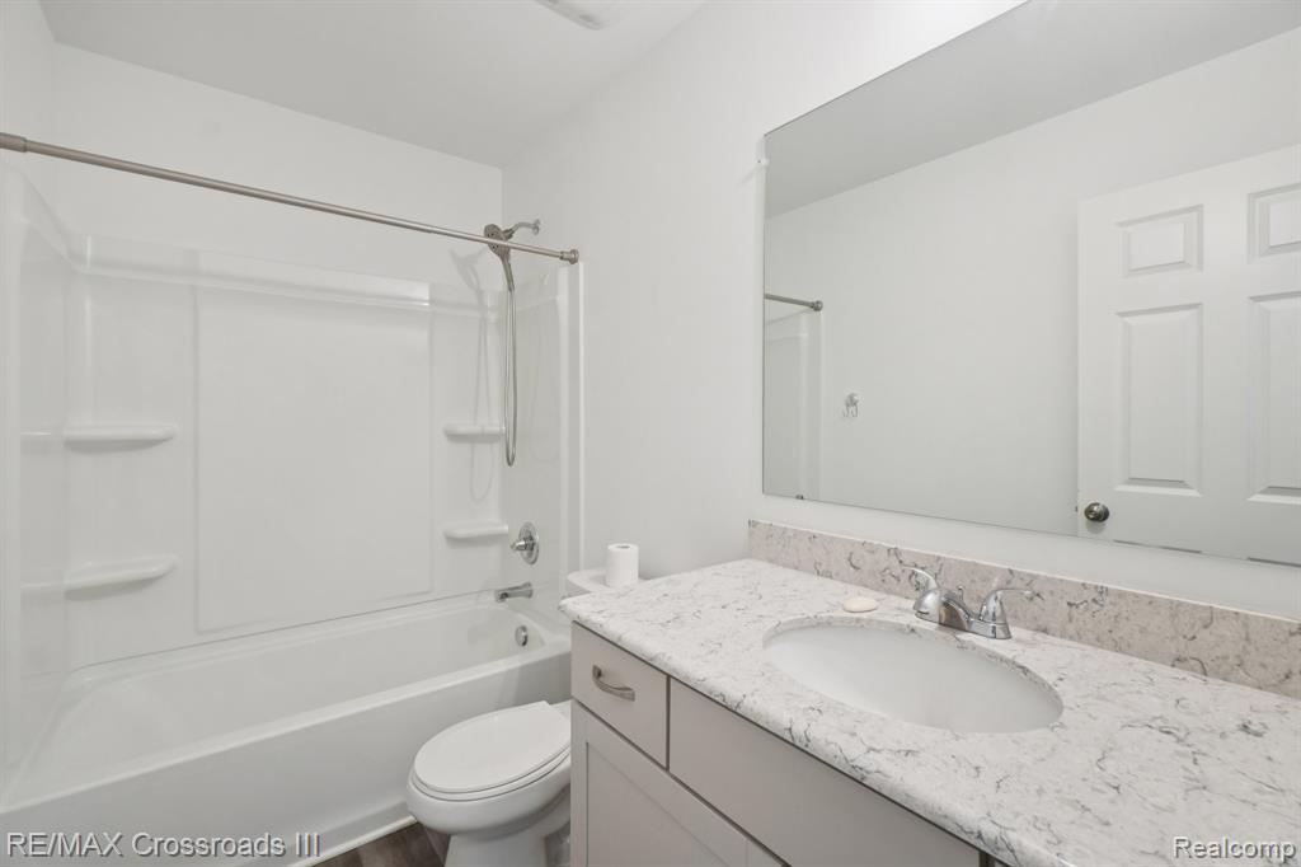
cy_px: 434
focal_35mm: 15
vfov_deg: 77.3
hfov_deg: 100.4
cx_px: 650
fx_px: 542
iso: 400
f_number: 8
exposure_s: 1/10
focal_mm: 10
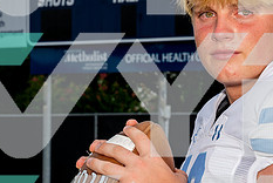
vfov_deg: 7.5
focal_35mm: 184
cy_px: 90
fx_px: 1397
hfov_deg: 11.1
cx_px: 213
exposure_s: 1/250
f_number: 11
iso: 125
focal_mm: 70
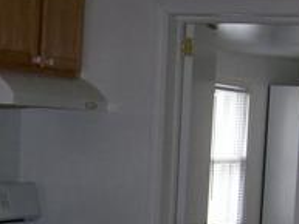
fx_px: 1029
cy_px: 250
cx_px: 22
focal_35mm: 119
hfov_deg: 16.3
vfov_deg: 12.2
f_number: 2.7
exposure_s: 1/64
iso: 80
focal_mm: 6
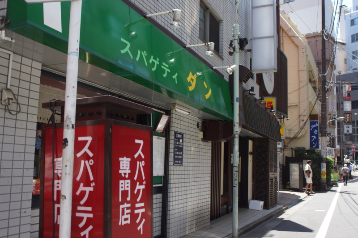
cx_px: 179
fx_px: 358
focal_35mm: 36
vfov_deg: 36.9
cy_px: 119
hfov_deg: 53.1
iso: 100
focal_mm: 24
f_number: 8
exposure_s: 1/60
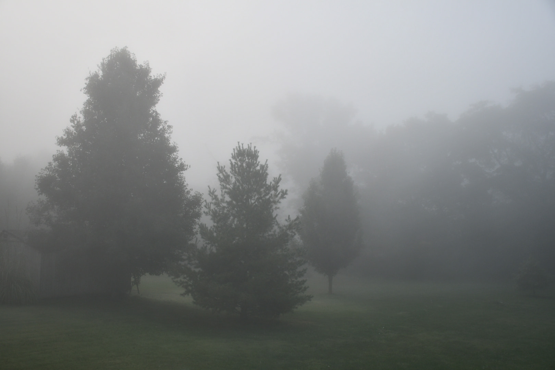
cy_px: 185
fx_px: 740
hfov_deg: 41.1
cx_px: 278
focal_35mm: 48
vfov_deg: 28.1
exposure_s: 1/250
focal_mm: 32
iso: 200
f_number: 5.6
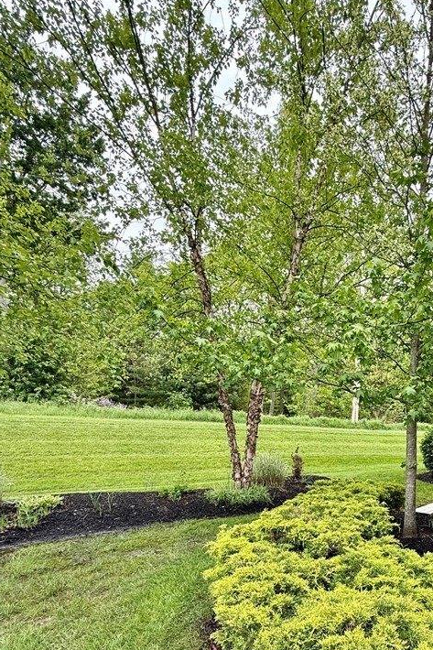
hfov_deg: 56.2
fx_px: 379
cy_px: 466
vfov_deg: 76.8
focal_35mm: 21
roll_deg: -0.3
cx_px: 330
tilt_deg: -4.5
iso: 50
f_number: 2.2
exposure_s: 1/251
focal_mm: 2.22
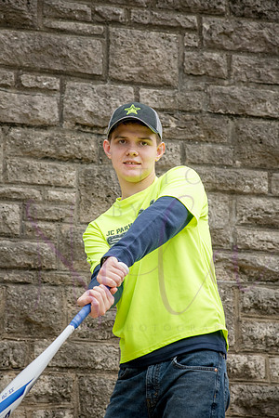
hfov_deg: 8.9
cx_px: 140
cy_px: 209
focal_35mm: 155
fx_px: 1802
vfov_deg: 13.2
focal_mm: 155
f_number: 9
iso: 640
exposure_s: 1/500
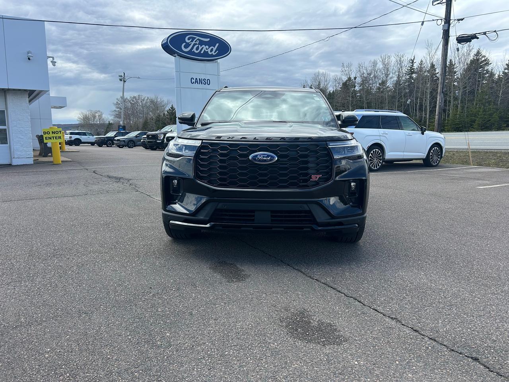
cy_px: 191
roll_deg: -0.2
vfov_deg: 53.1
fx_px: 382
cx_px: 254
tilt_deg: -8.4
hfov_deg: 67.3
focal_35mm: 26
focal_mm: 5.7
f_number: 1.5
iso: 50
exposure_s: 1/2083
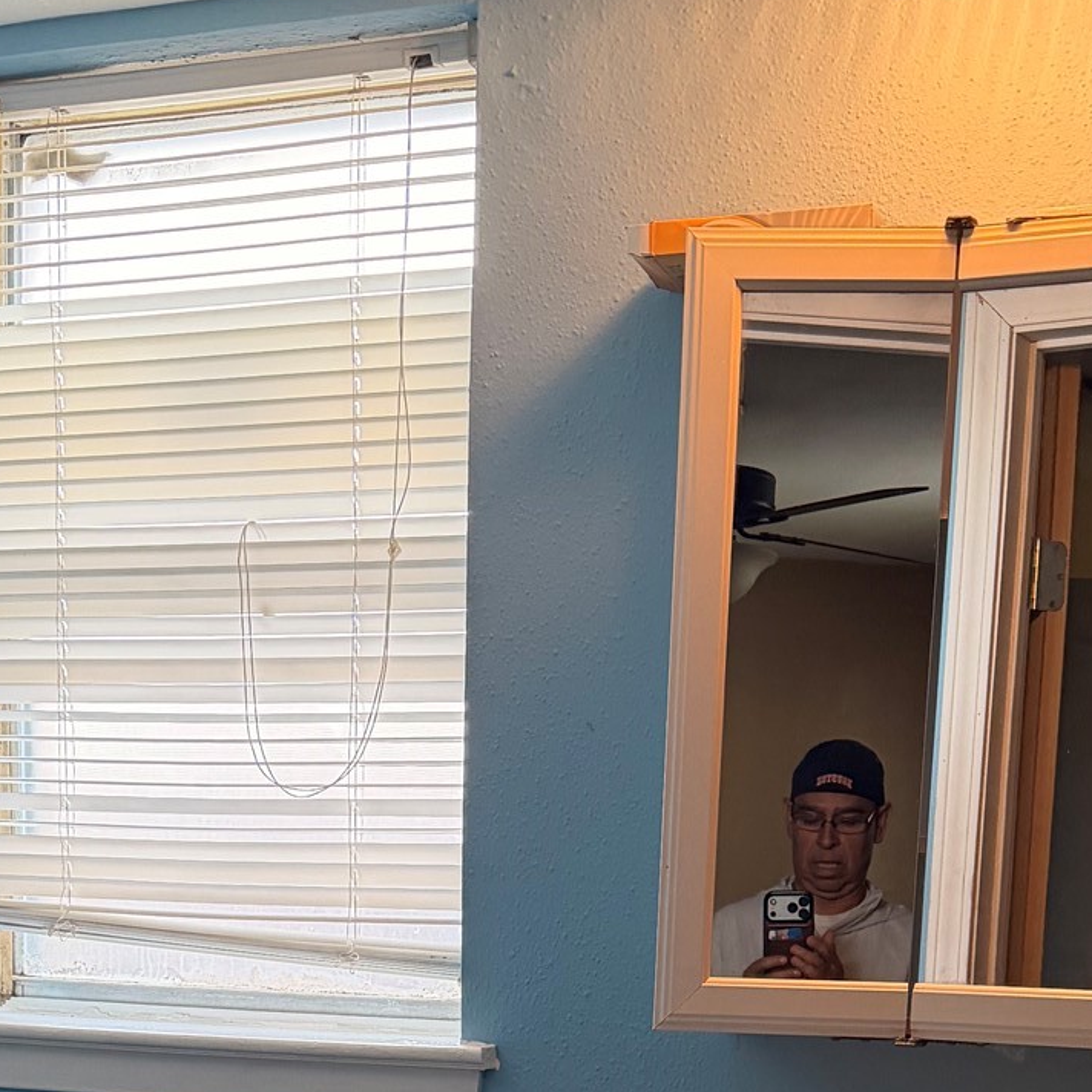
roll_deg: -3.0
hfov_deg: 28.2
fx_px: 2177
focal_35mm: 61
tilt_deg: -8.0
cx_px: 548
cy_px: 1256
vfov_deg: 25.7
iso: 250
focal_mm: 6.76
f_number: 1.78
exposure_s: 1/120
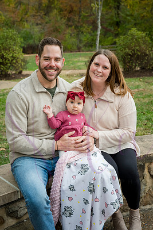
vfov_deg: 36.8
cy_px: 108
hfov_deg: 25.1
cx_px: 75
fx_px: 344
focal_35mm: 54
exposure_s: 1/500
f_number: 4.5
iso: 400
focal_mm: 48
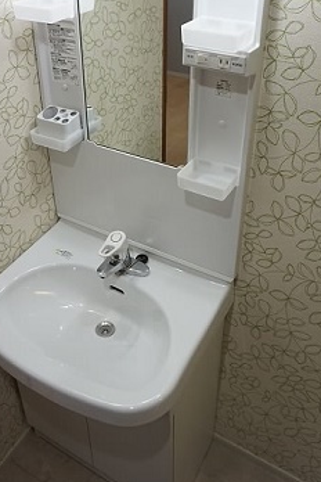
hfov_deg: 37.8
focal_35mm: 35
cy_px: 165
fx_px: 468
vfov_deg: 53.5
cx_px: 152
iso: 500
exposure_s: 1/160
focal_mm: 16
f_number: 4
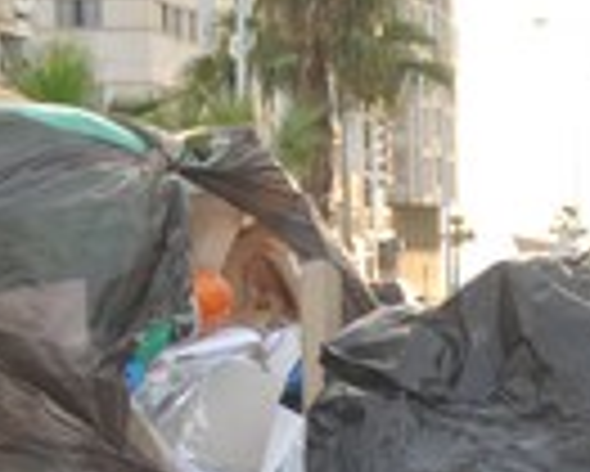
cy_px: 506
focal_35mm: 165
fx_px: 2883
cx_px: 1054
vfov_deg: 9.3
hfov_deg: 10.9
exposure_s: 1/200
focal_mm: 24
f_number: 5
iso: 200
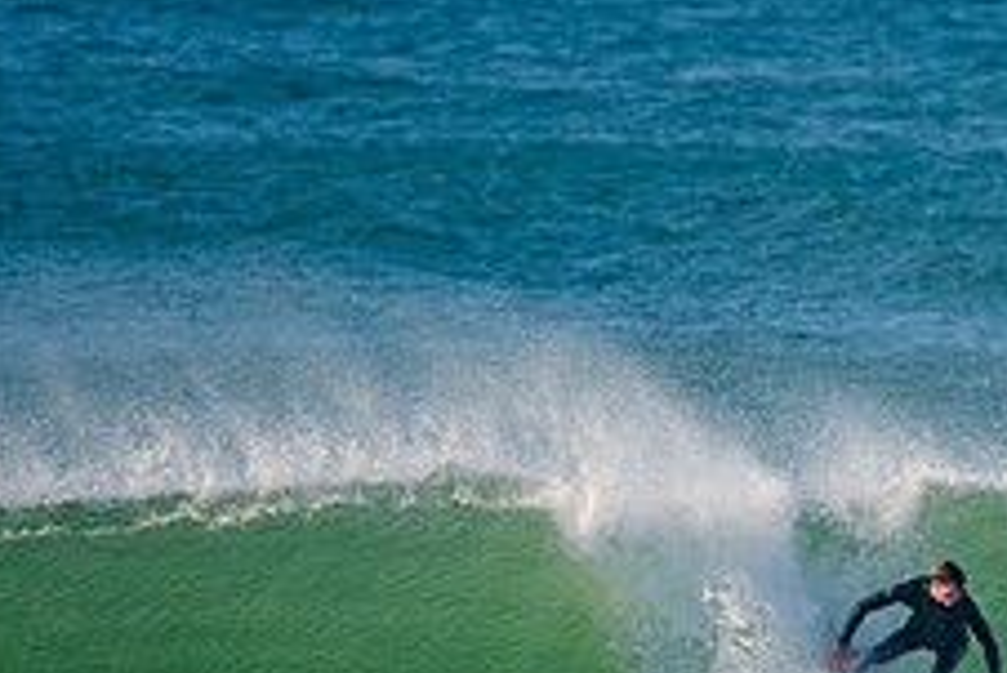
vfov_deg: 1.1
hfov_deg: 1.6
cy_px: 751
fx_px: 35966
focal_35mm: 1285
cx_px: 887
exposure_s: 1/1600
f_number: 5.6
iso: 200
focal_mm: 500
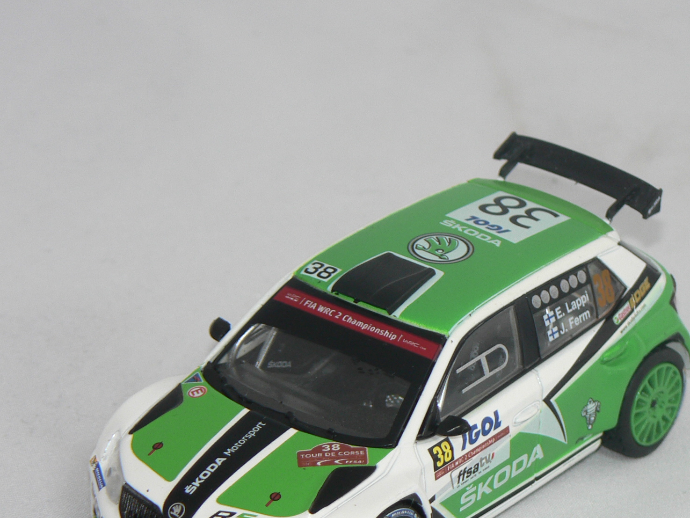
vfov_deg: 5.7
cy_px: 426
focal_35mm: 262
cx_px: 419
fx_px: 5224
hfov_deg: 7.6
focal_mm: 25.1
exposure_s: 1/60
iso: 80
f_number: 3.2
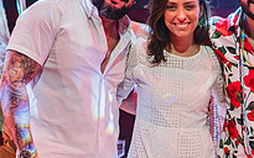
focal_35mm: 144
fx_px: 997
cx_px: 202
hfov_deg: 14.4
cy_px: 123
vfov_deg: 9.1
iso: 640
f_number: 2.8
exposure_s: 1/250
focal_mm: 50
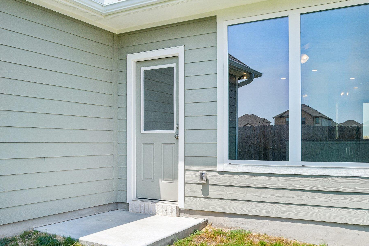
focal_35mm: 35
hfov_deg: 54.4
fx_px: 359
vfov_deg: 37.8
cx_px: 194
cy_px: 137
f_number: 8
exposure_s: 1/640
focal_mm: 21
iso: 400
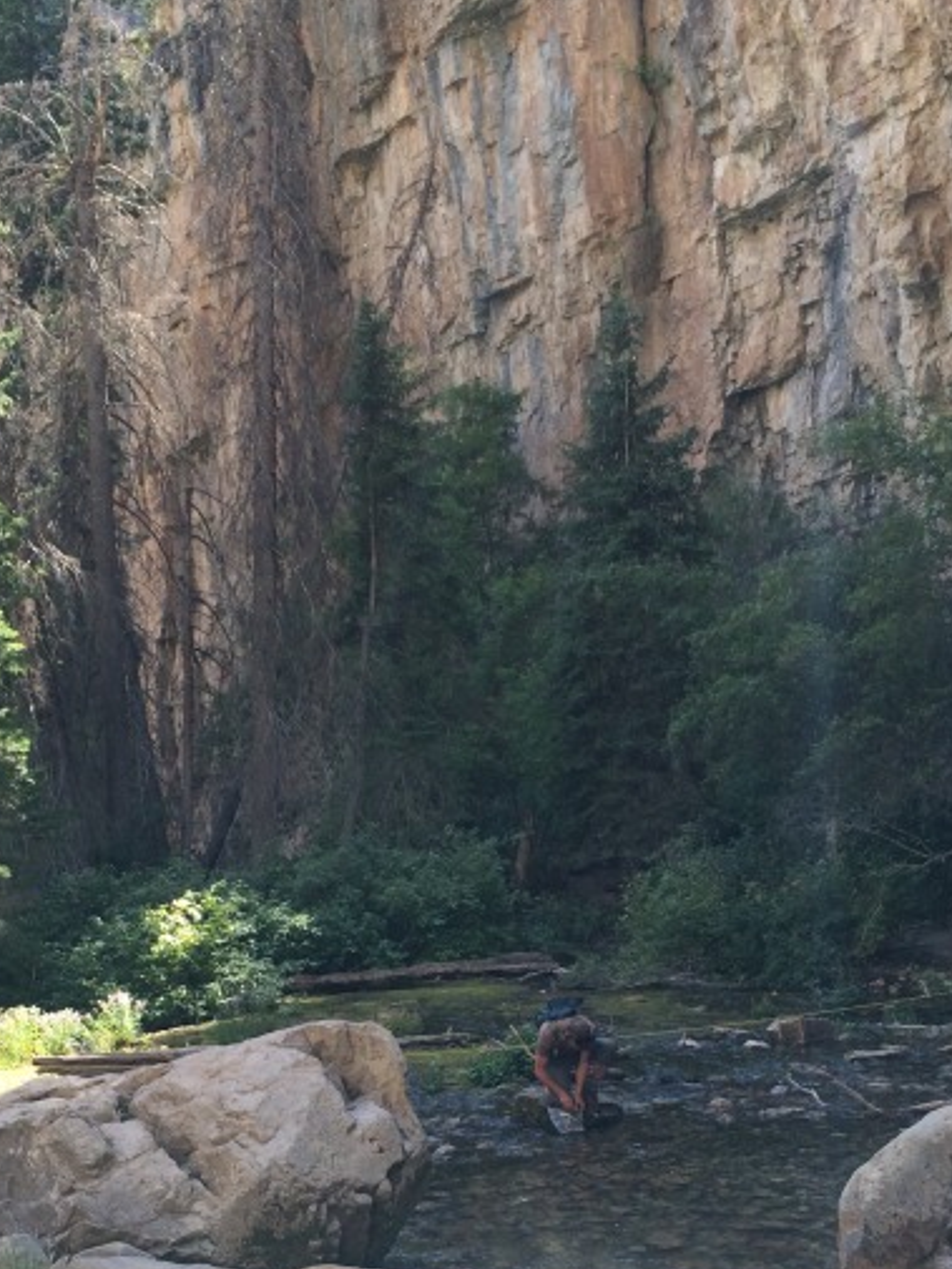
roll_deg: +3.1
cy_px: 926
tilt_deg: -5.2
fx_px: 1796
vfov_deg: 38.1
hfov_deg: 29.6
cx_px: 362
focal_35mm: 49
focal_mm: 4.15
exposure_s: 1/218
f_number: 2.2
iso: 32
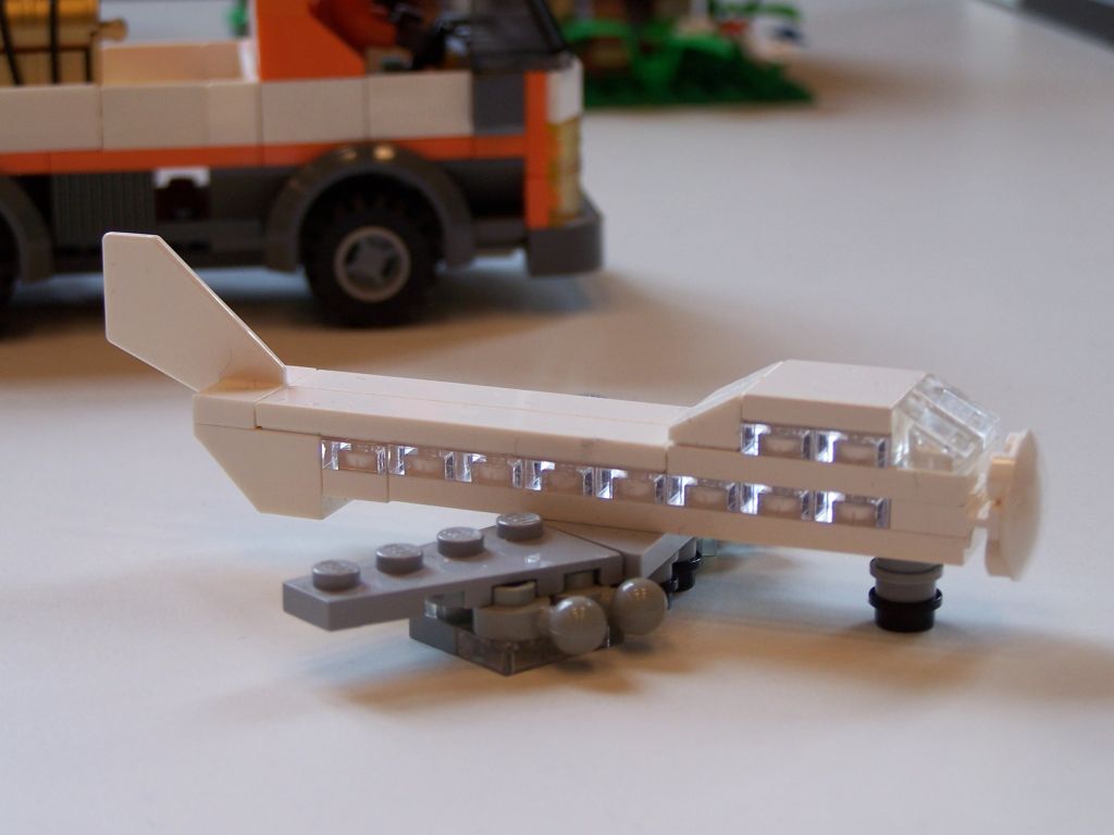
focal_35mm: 82
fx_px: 2639
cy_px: 418
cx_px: 557
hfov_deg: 23.8
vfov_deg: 18.0
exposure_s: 1/45
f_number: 3.2
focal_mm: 13.7
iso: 80
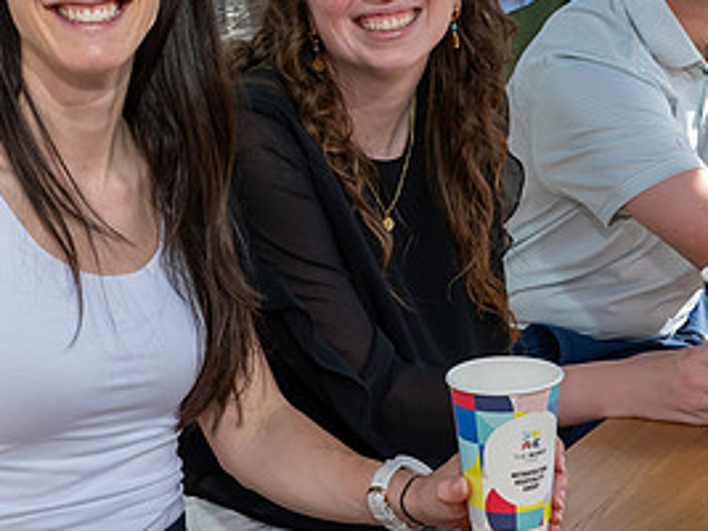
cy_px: 252
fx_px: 1676
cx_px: 253
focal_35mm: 82
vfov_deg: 18.0
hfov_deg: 23.8
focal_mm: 30.5
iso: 720
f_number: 9
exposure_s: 1/500
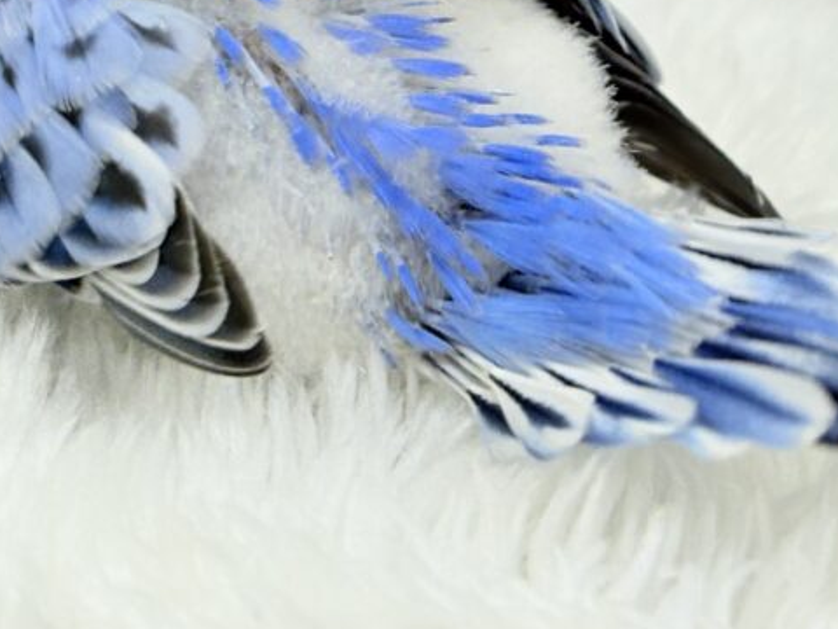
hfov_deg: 15.2
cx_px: 396
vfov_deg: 11.2
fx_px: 3147
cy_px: -135
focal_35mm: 130
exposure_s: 1/100
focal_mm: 5.96
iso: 80
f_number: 1.6
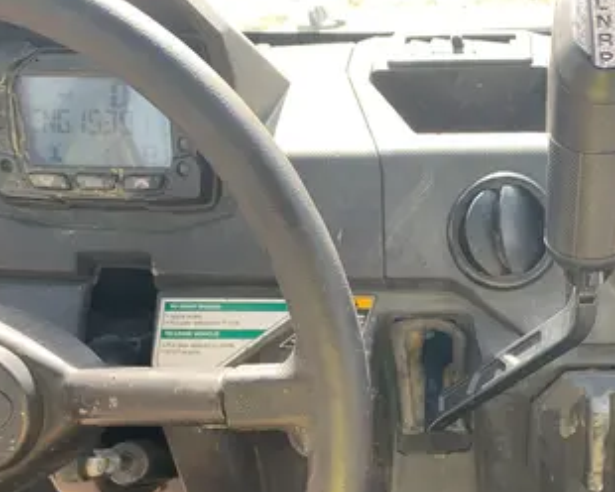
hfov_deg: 40.0
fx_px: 819
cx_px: 464
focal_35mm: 45
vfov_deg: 32.5
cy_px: 392
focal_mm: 4.25
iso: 40
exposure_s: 1/121
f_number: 1.8
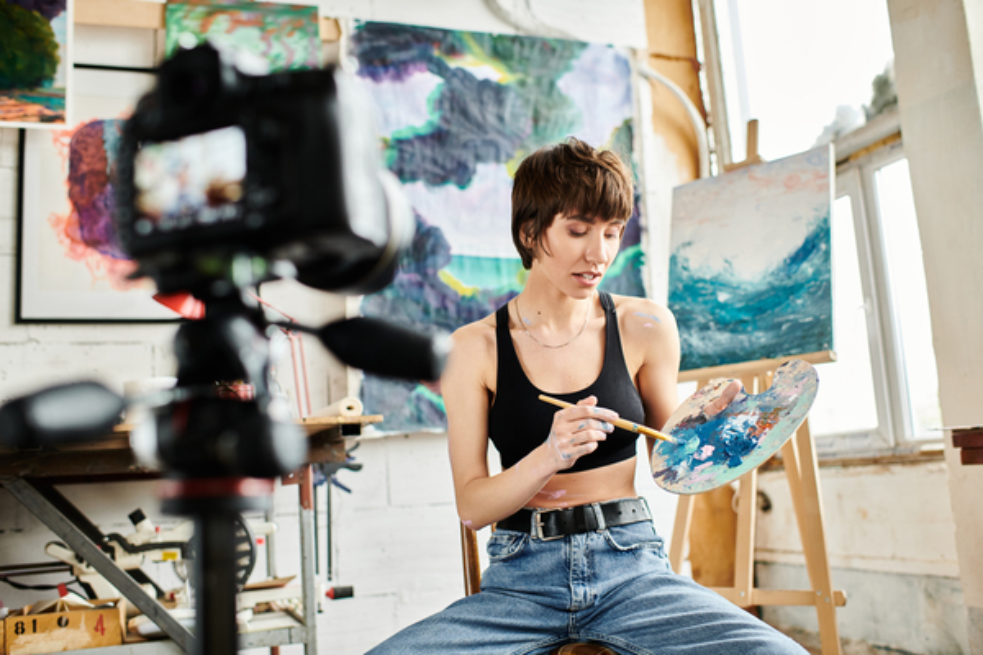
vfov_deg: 37.9
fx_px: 956
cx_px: 492
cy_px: 328
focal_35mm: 35
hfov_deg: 54.4
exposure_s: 1/200
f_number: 2.8
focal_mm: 35
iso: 320
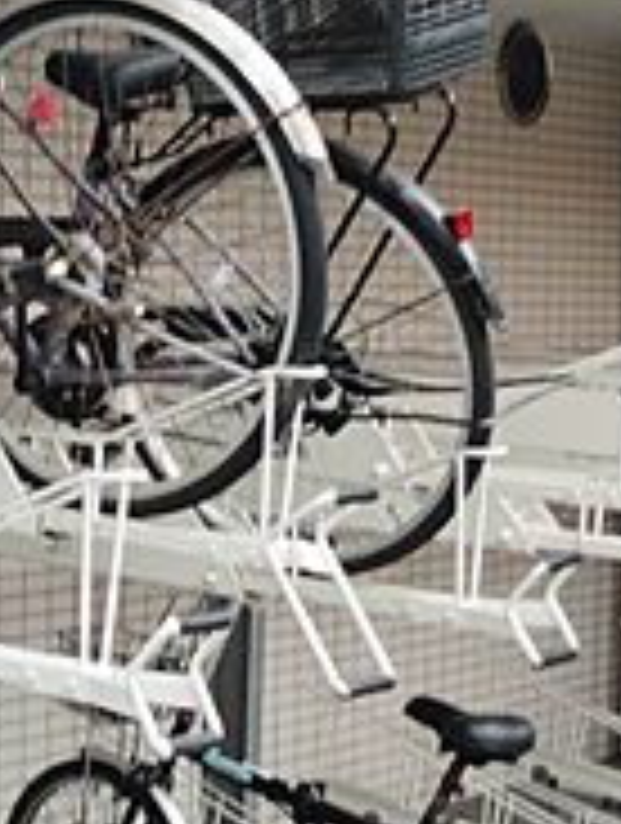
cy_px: 459
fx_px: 2264
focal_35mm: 95
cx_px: -241
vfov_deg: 20.6
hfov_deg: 14.8
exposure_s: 1/162
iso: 50
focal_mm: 4.25
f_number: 1.8
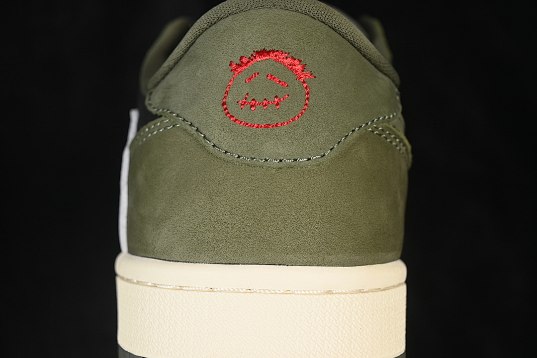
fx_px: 1119
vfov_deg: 18.2
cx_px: 268
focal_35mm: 75
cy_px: 179
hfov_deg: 27.0
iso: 160
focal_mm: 50
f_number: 6.3
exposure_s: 1/60
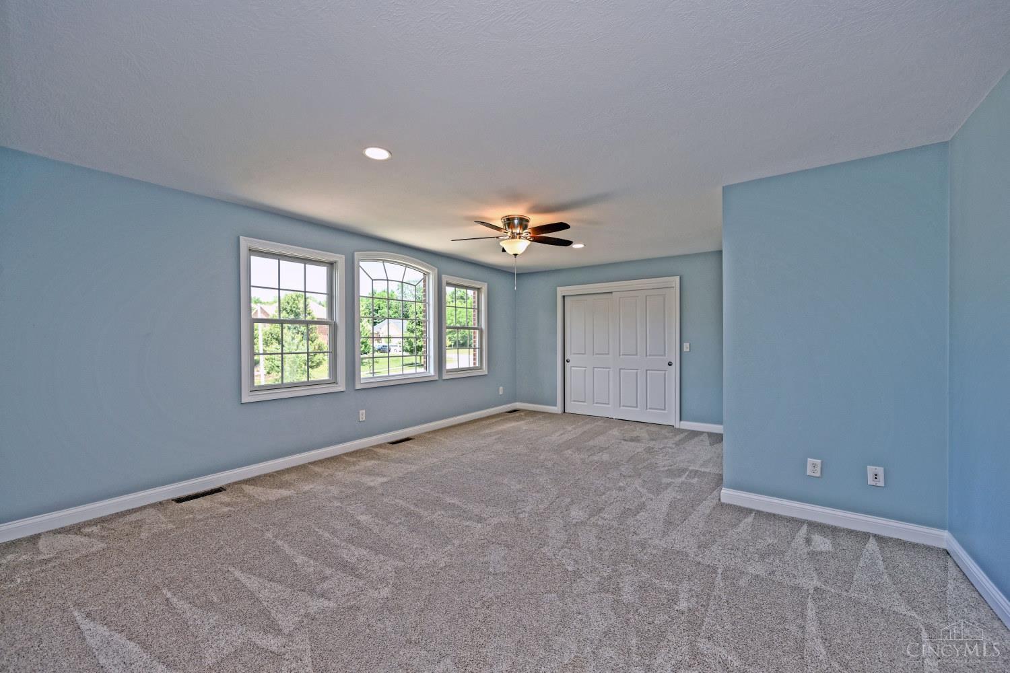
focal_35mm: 14
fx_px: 393
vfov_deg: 81.2
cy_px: 336
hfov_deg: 104.3
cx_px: 505
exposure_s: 1/100
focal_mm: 14
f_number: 5
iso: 200
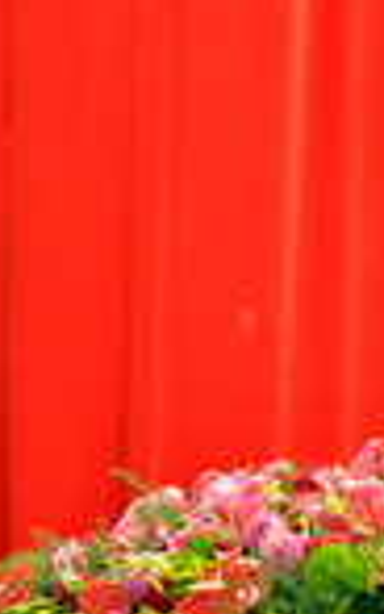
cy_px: 403
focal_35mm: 514
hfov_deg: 2.6
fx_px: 8598
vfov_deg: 4.1
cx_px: 597
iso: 3600
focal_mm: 185
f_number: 5
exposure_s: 1/125
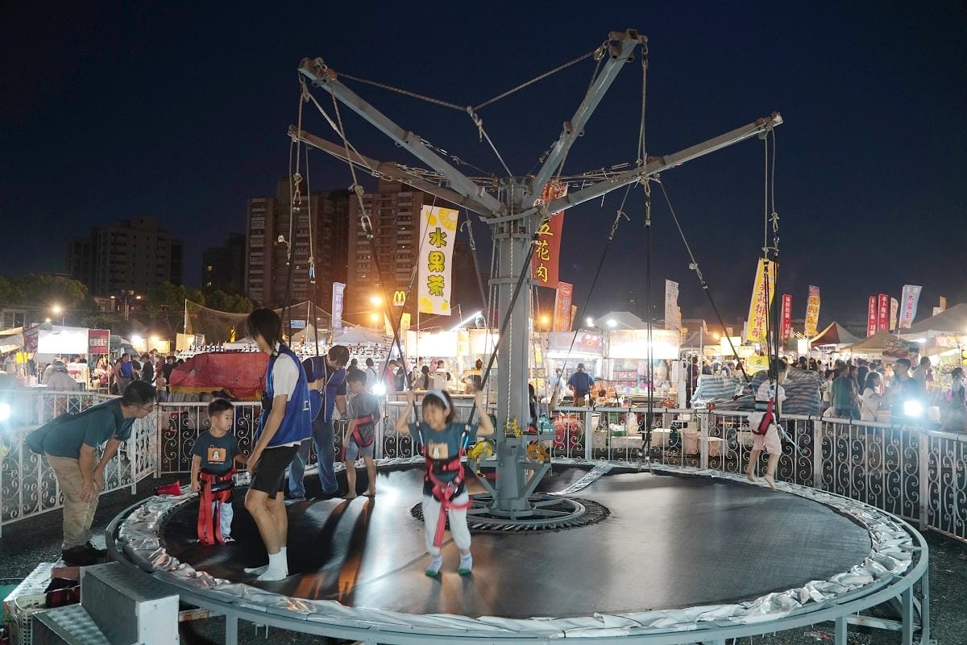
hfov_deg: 65.5
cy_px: 322
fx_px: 752
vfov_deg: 46.4
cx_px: 484
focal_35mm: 28
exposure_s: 1/60
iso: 1250
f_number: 4
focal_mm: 28
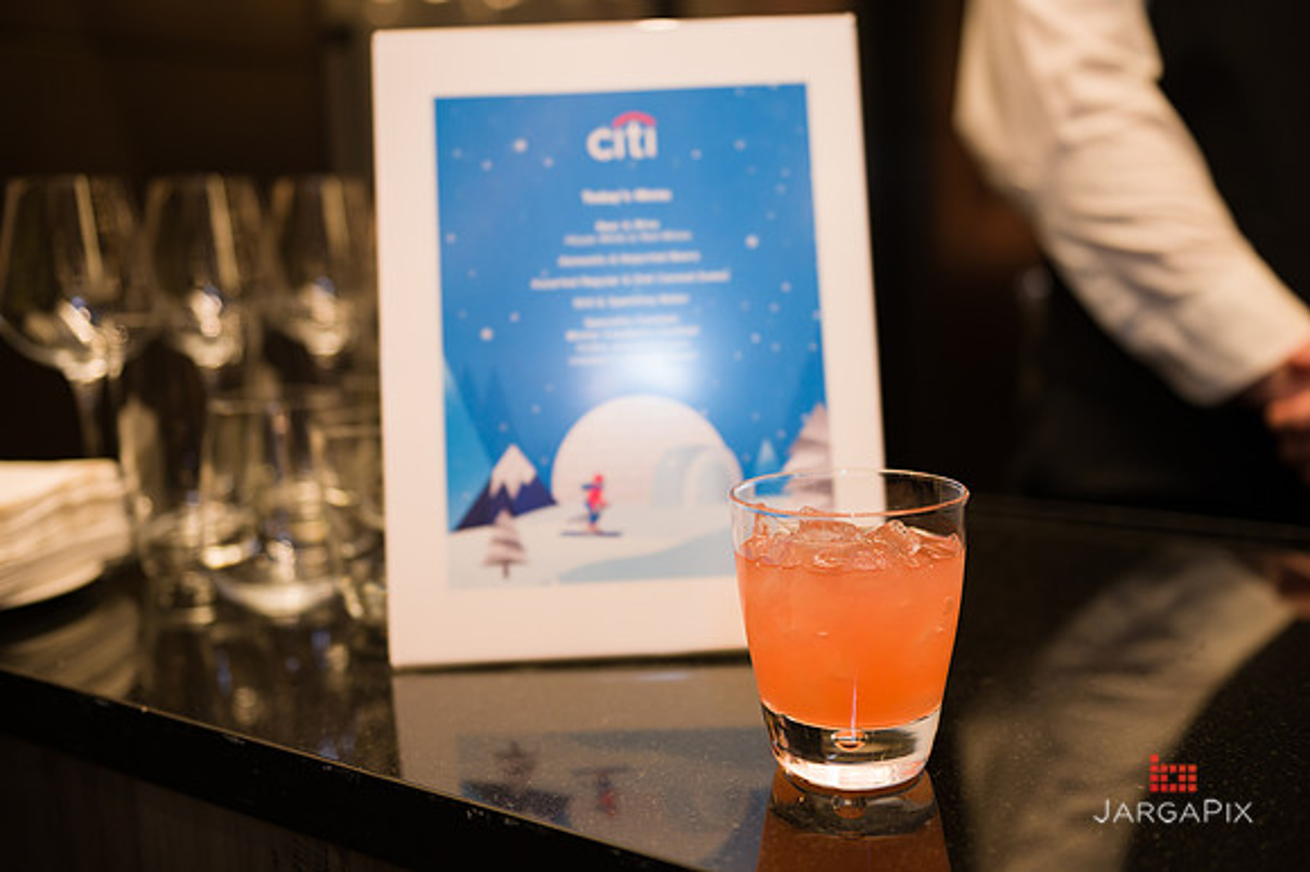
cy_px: 436
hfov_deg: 50.7
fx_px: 1382
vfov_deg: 35.0
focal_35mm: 38
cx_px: 655
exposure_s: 1/200
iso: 400
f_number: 3.2
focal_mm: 38
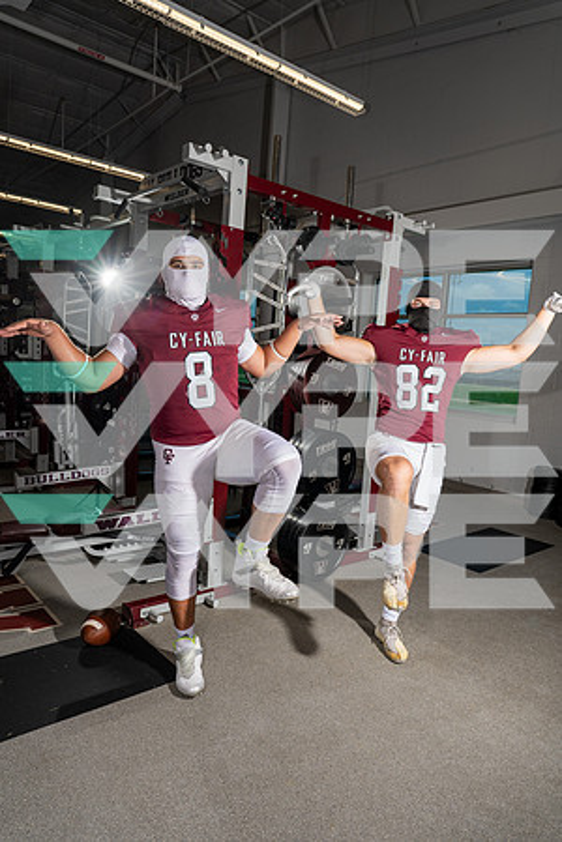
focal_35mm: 25
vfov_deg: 71.5
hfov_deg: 51.3
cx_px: 281
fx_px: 585
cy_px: 421
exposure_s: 1/250
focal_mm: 25
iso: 200
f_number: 5.6
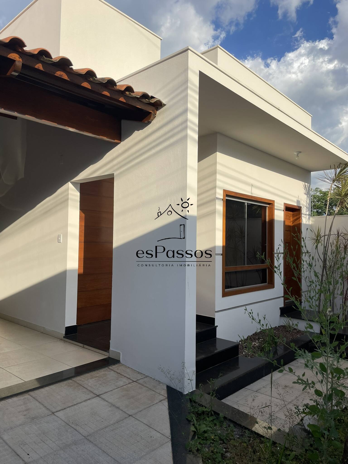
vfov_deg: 67.3
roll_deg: -0.9
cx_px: 174
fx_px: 349
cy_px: 232
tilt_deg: +1.8
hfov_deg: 53.1
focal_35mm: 26
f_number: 1.6
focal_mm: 4.2
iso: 32
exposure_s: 1/2506
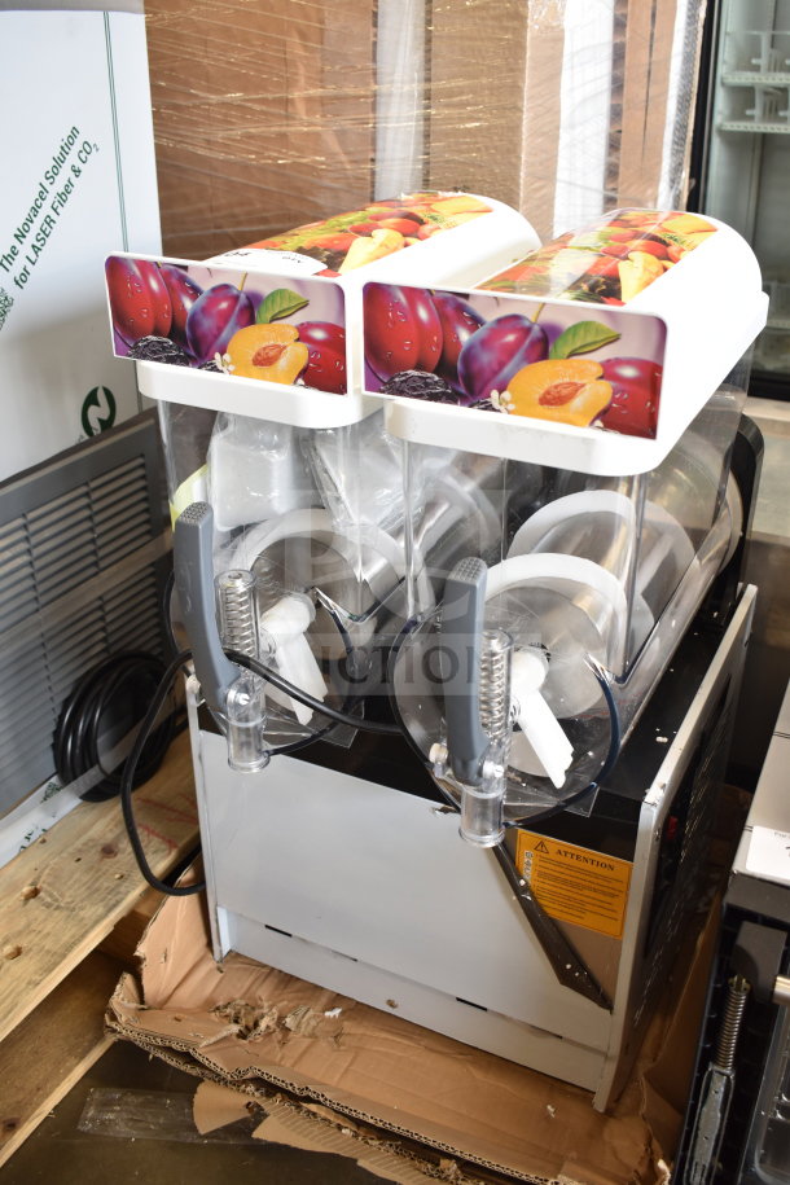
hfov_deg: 38.4
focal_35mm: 34
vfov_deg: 55.1
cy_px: 592
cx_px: 395
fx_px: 1136
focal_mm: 23
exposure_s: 1/40
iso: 560
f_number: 3.8
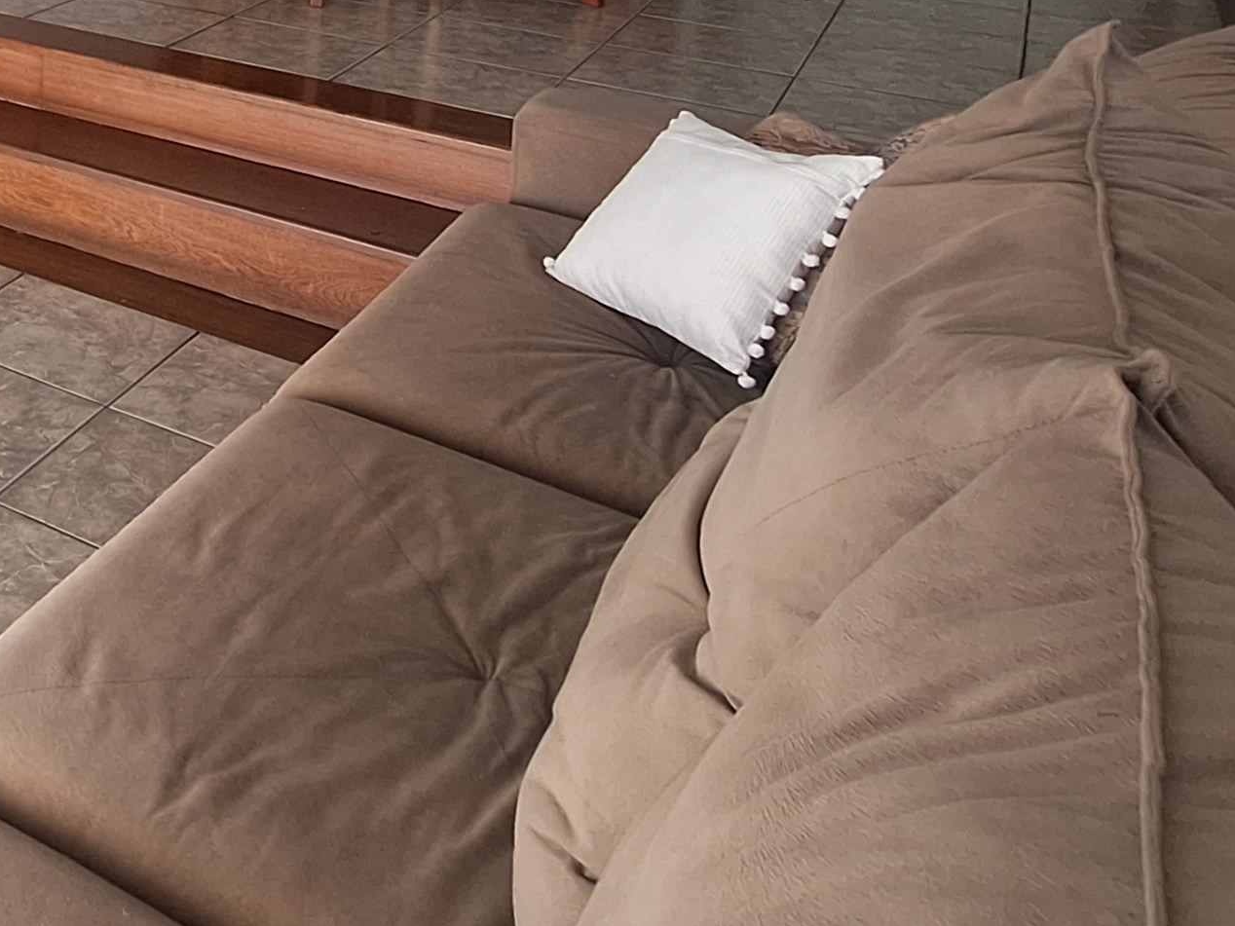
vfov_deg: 29.9
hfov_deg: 35.0
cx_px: -290
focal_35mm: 41
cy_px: -197
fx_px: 1463
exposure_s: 1/50
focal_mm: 1.74
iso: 100
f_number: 2.2
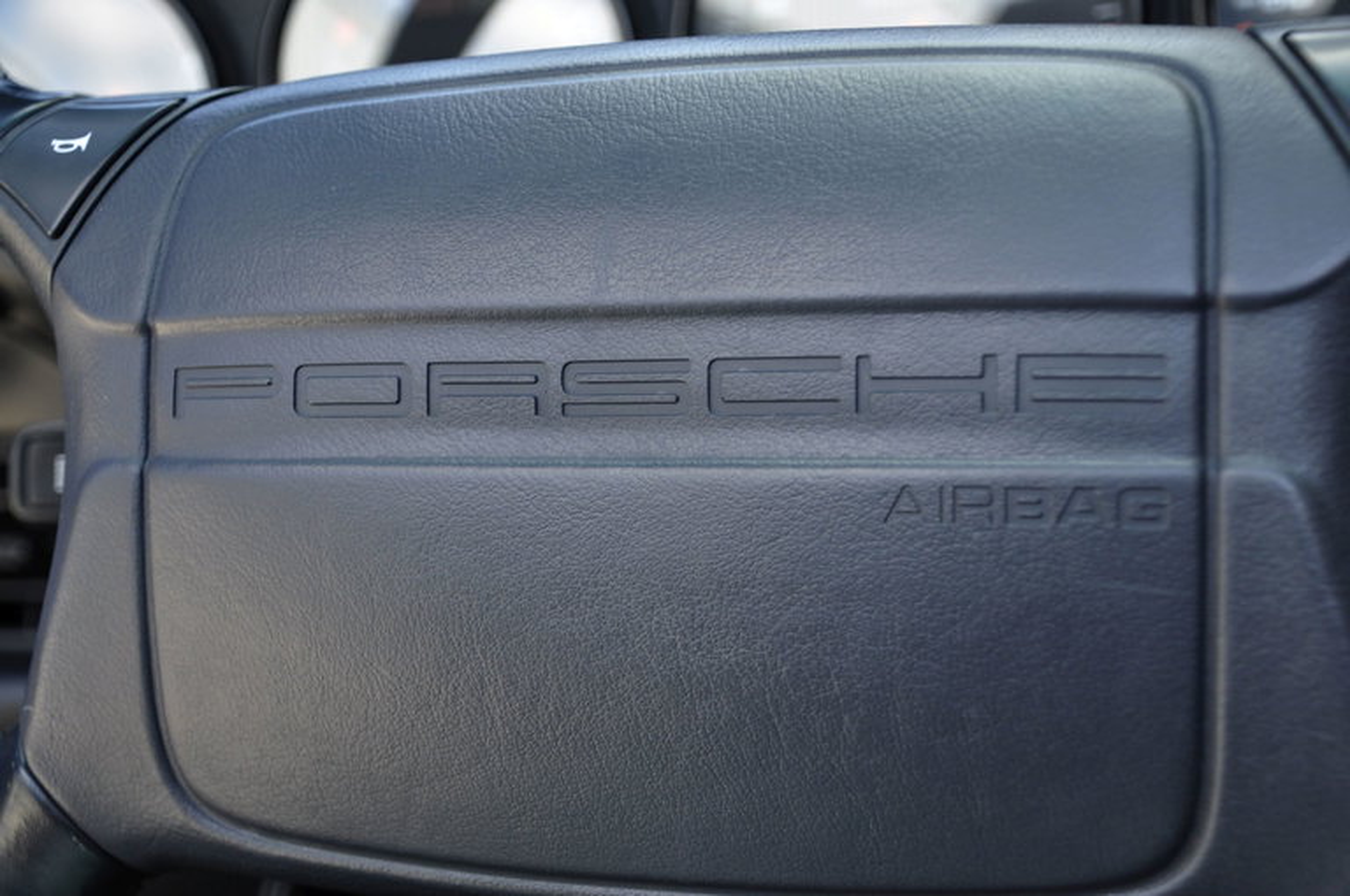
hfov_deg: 37.9
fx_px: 1966
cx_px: 675
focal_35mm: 52
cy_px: 448
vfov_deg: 25.7
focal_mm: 35
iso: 500
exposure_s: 1/80
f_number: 4.2
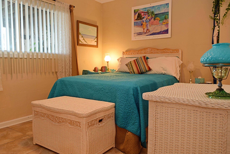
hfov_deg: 67.4
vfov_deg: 47.9
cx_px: 115
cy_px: 77
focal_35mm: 27
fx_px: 172
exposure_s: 2.5
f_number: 20
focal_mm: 18
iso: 200
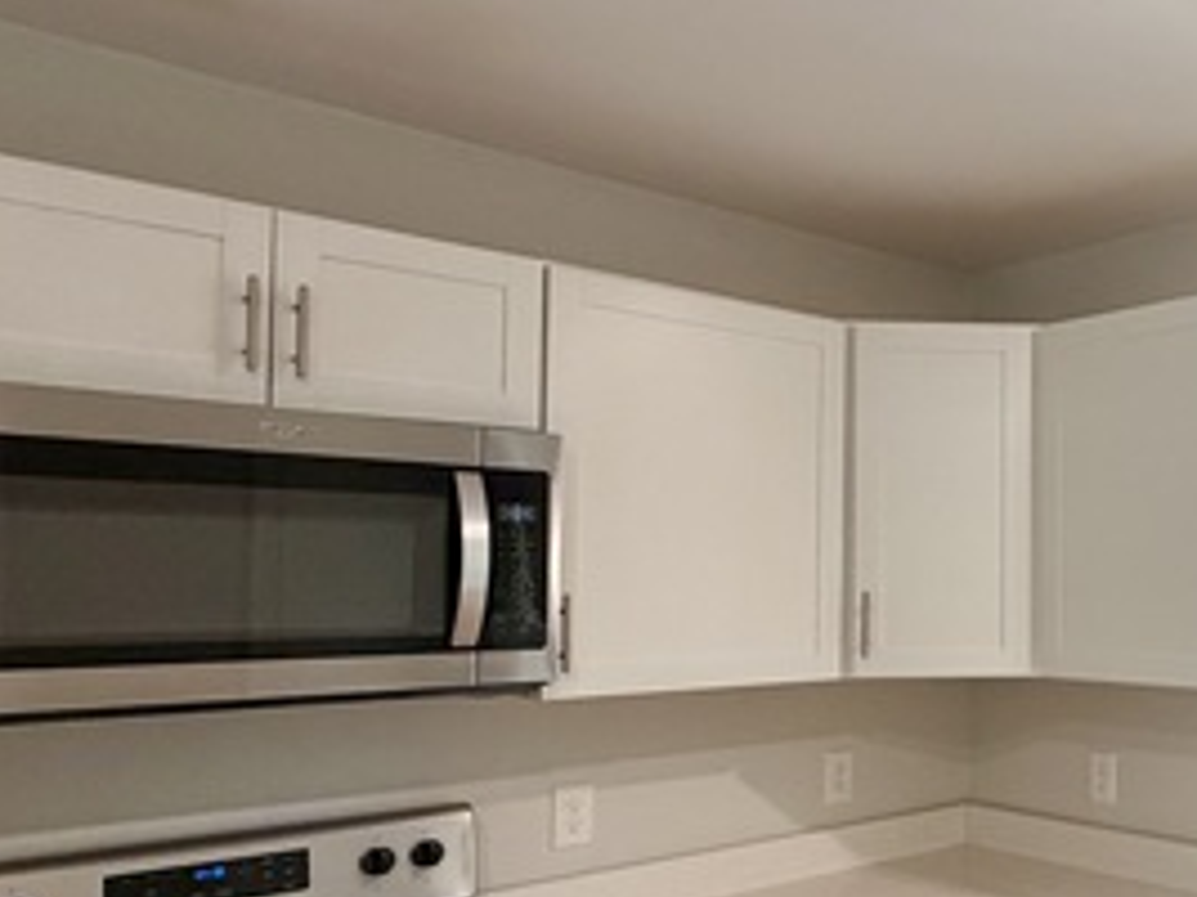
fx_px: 1210
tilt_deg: +2.0
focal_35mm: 35
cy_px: 538
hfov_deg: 44.6
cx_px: 1199
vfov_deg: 40.5
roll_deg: -0.1
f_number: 2.2
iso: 320
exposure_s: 1/120
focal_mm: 2.22
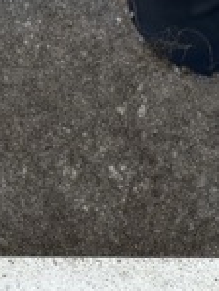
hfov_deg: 7.2
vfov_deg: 9.4
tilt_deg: -22.9
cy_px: 368
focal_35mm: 206
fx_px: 1735
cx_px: 119
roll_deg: -0.1
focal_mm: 6.76
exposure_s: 1/490
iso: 64
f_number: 1.78
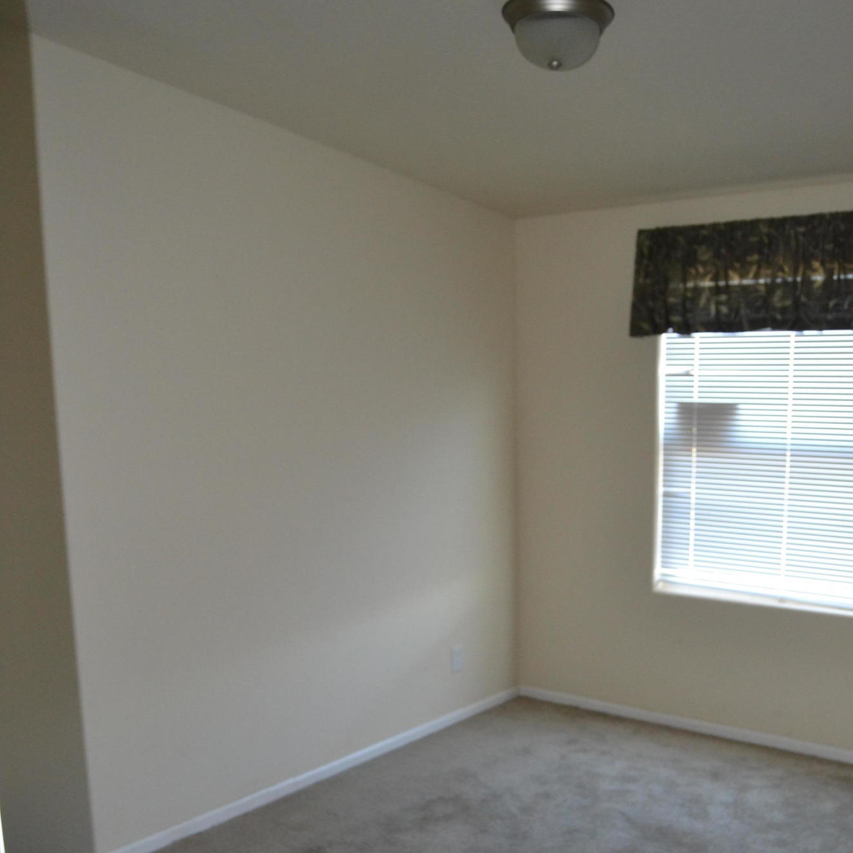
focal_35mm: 37
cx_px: 429
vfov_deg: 44.5
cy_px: 584
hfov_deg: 45.3
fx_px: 1022
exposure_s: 1/60
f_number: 3.5
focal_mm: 19
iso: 1600
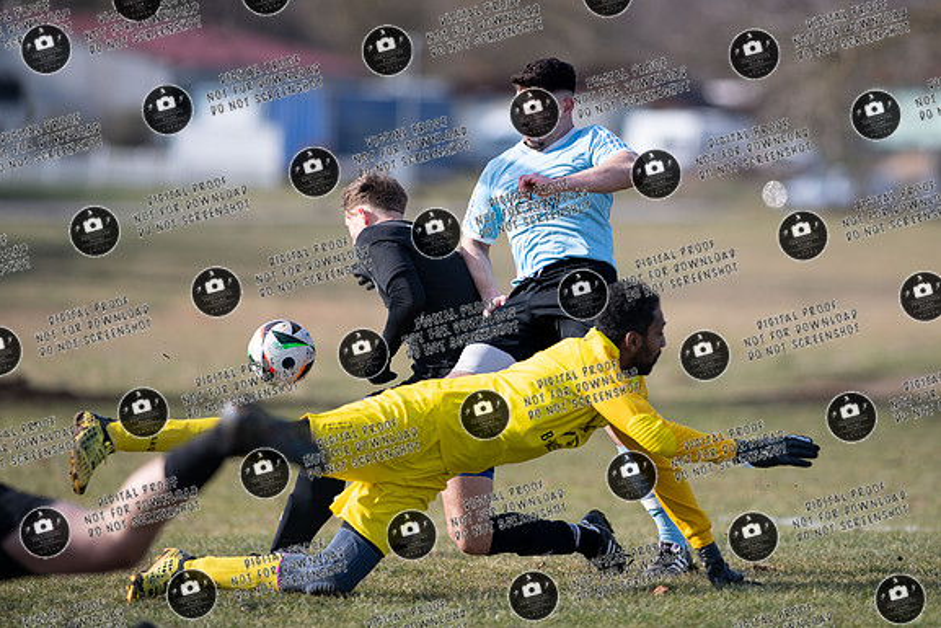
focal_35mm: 344
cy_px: 286
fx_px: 8993
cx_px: 528
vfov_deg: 4.0
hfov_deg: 6.0
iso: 180
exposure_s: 1/1600
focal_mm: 300
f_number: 3.2
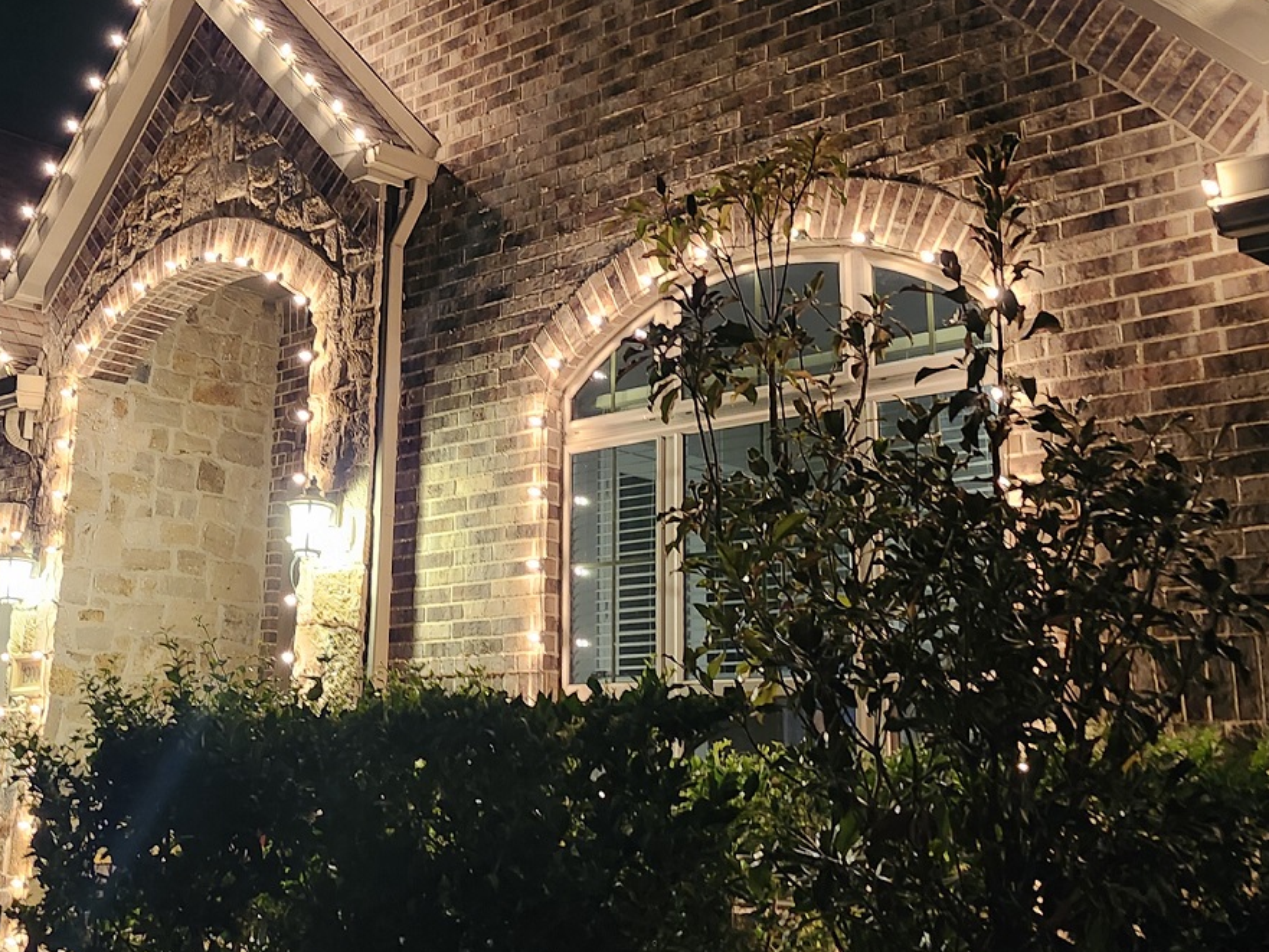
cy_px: 330
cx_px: 484
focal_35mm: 47
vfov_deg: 30.7
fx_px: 1723
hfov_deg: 40.2
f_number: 1.8
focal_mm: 5.54
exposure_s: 1/24
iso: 640
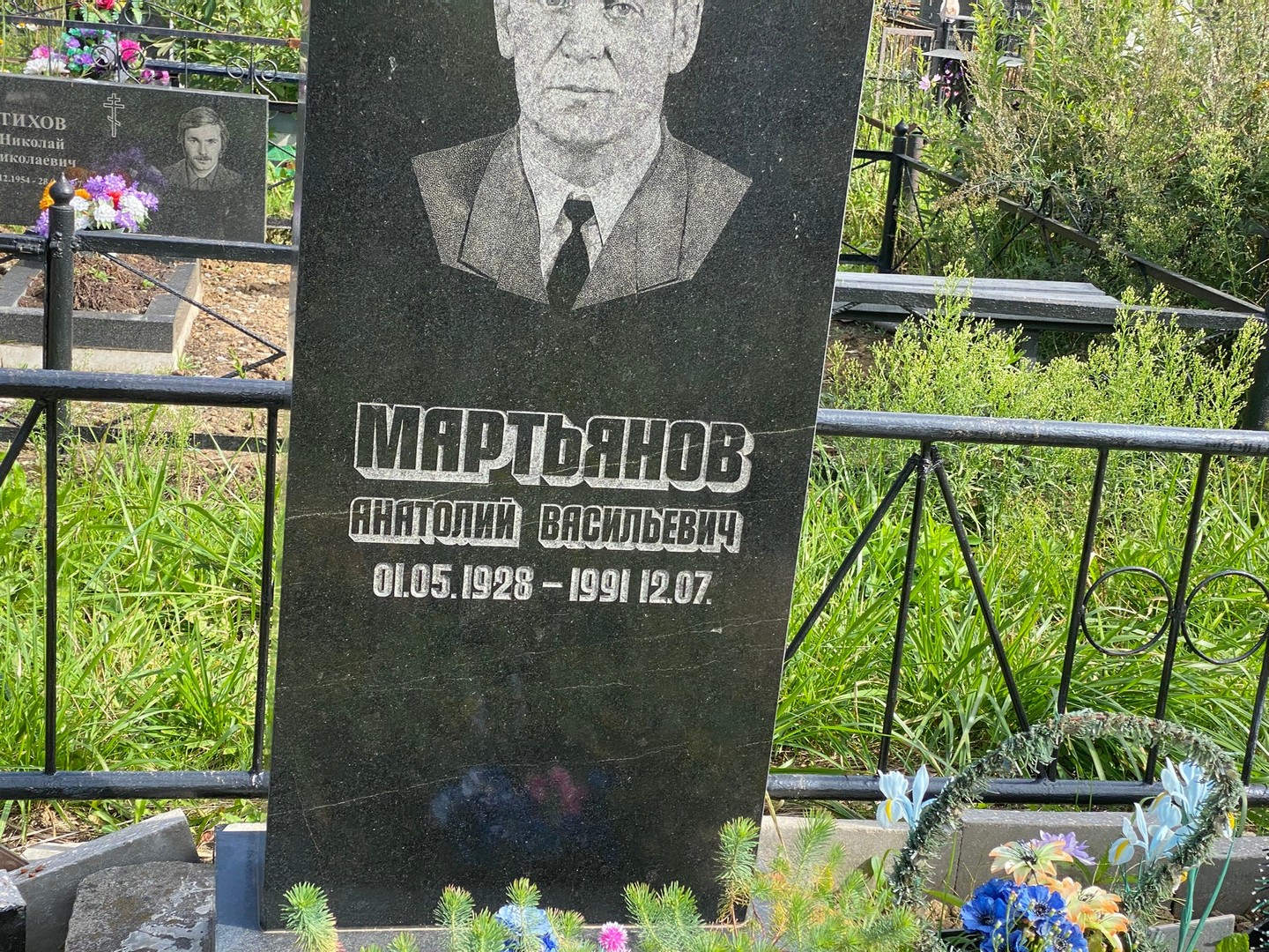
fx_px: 1906
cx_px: 634
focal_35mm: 52
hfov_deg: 36.8
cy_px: 476
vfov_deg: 28.0
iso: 20
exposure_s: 1/457
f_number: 2
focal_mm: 6
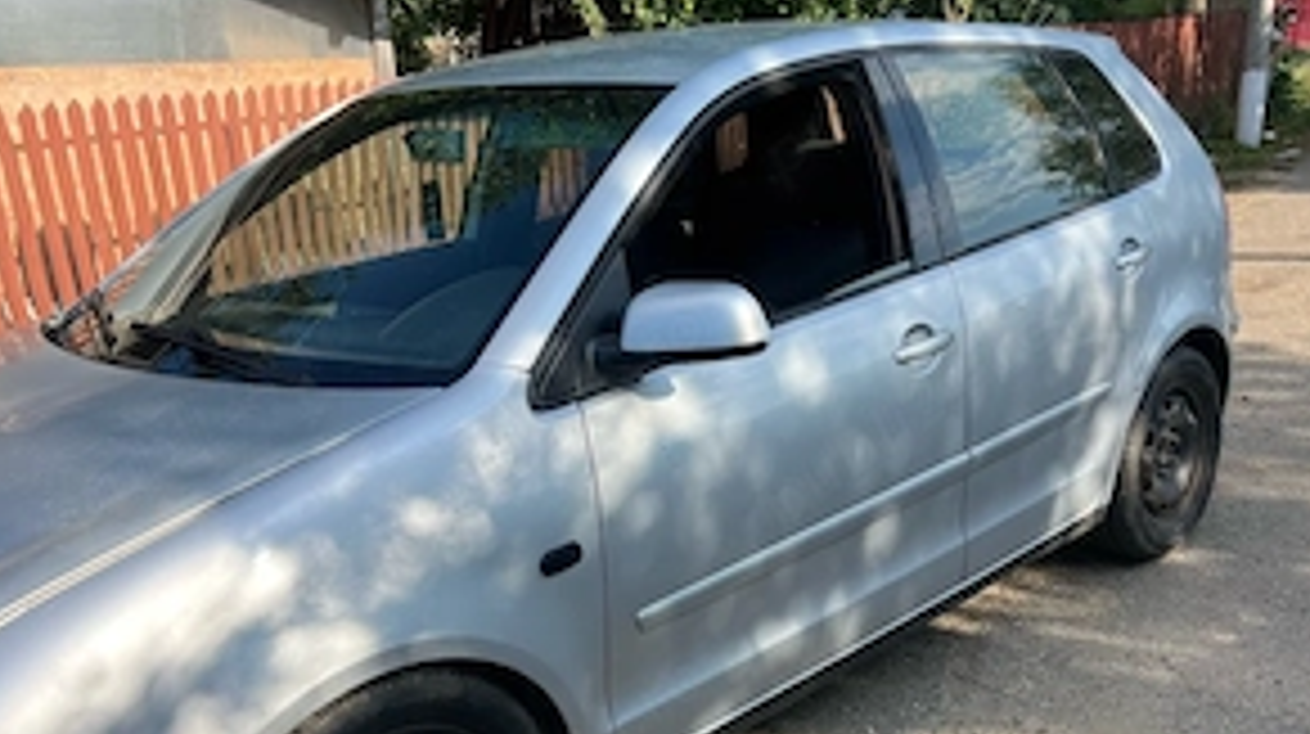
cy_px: 473
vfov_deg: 30.2
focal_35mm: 39
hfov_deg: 51.7
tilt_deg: -14.4
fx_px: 1353
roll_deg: +1.9
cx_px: 648
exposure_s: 1/1869
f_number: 1.5
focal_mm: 5.7
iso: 50
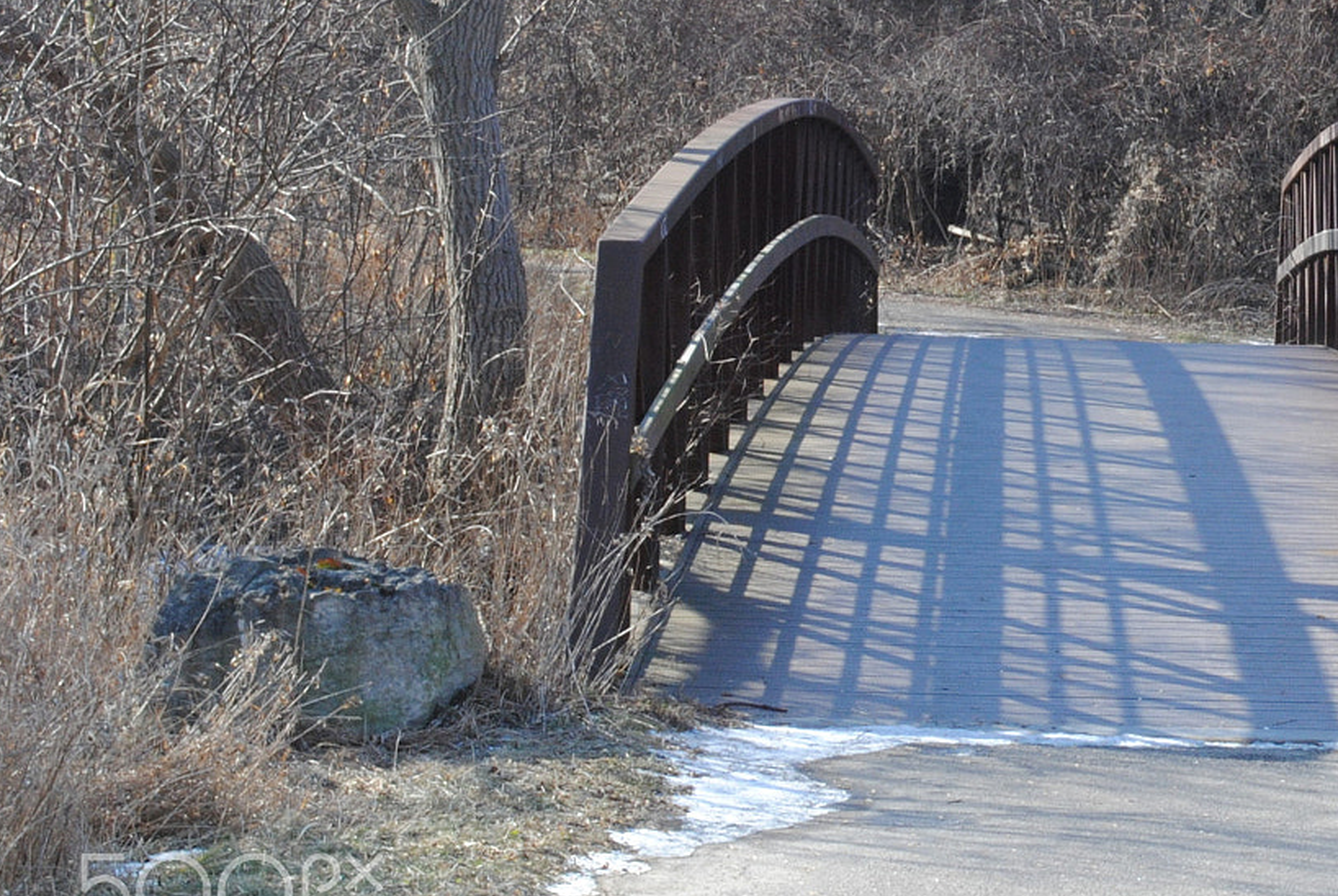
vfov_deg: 10.4
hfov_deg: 15.3
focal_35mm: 132
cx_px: 1286
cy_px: 230
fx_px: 4912
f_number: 20
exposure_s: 1/50
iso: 400
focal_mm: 45
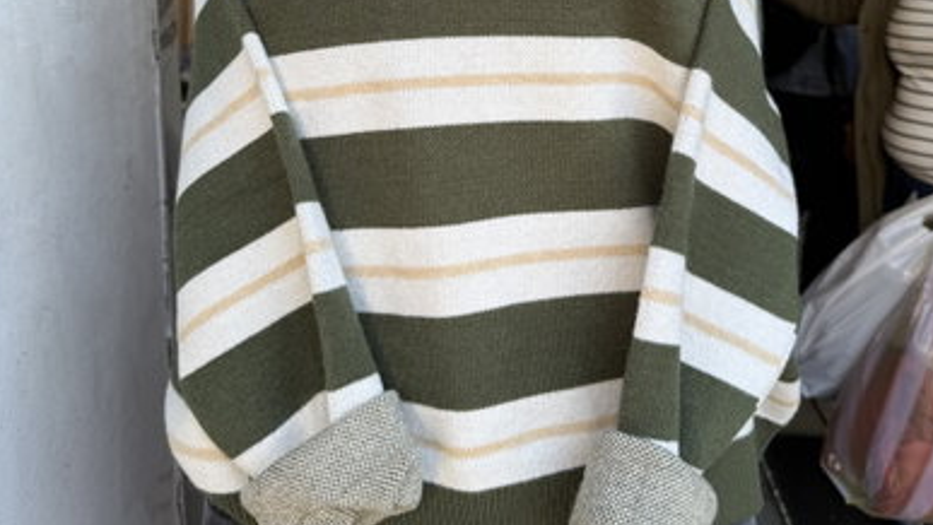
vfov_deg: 31.3
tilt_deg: -8.8
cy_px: 49
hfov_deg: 55.3
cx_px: 480
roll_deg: -0.5
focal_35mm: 36
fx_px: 891
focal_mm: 6.76
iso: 80
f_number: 1.78
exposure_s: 1/521
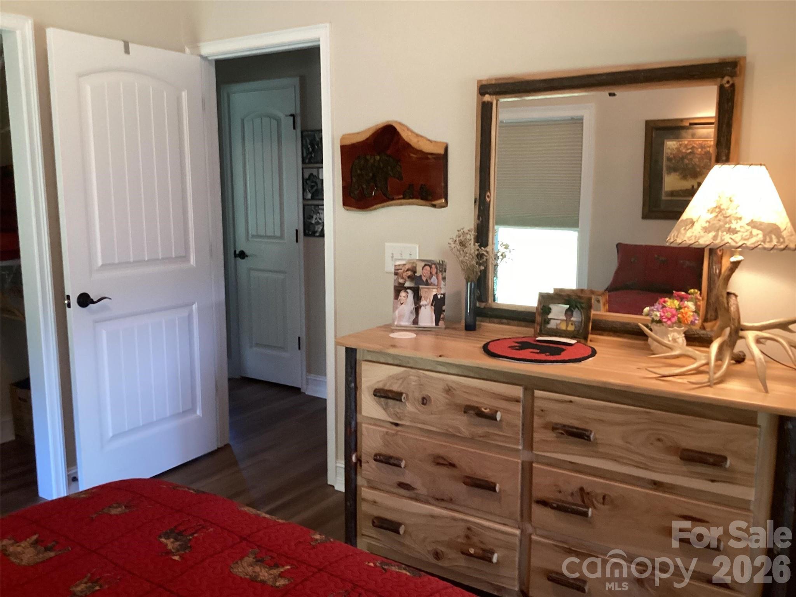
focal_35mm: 31
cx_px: 398
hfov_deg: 58.4
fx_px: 713
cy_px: 298
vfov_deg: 45.4
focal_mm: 3.3
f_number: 2.4
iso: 320
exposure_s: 1/50
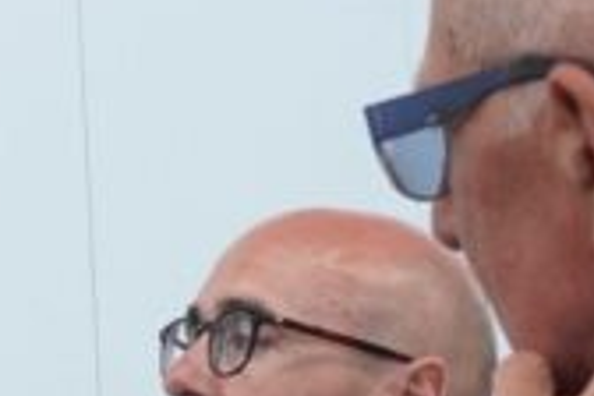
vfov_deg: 8.9
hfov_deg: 13.4
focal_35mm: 146
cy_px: 769
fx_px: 2409
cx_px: -226
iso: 1600
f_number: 4
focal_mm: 16
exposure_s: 1/100
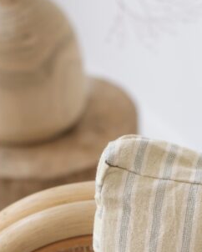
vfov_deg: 11.5
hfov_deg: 9.3
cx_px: 172
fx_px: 1232
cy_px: 289
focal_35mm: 165
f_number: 4
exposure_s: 1/52
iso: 250
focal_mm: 39.3
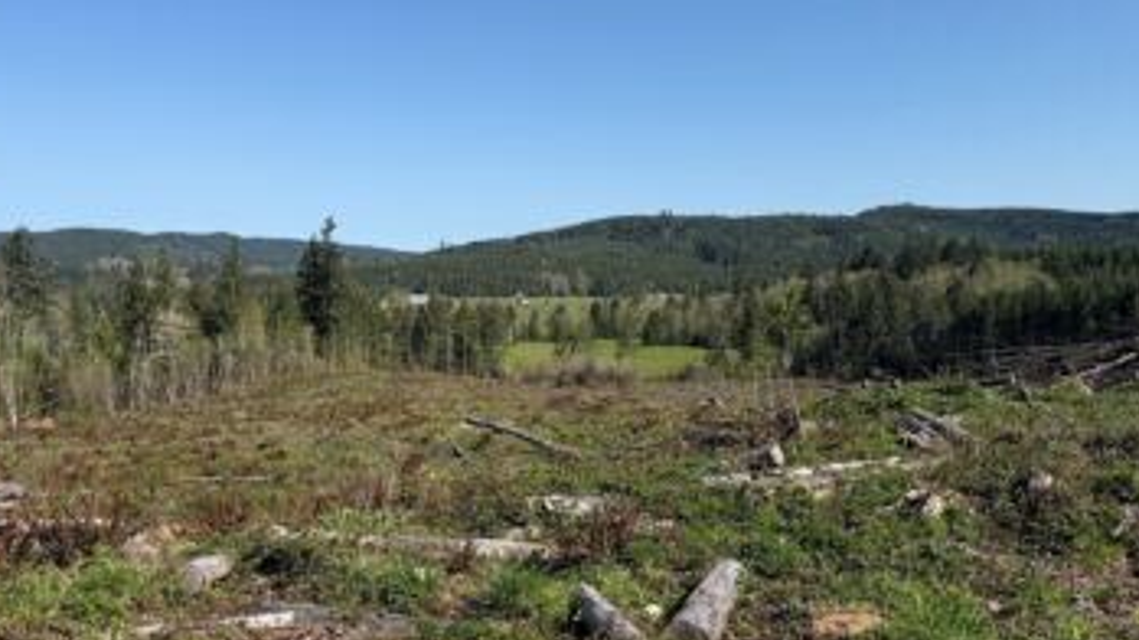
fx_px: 906
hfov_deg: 64.3
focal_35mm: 30
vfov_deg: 38.9
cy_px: 304
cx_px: 555
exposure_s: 1/4673
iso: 80
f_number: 1.78
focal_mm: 6.76
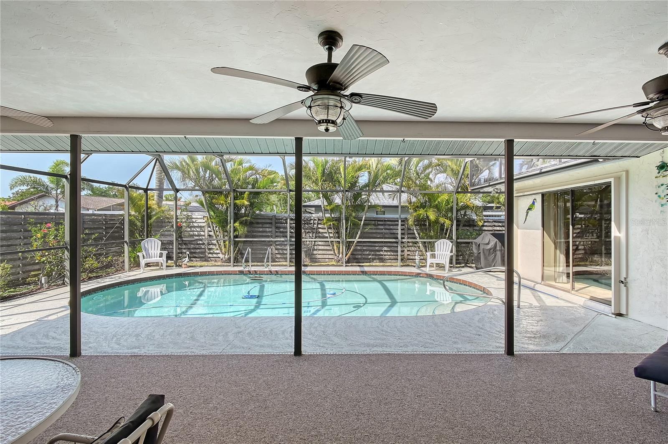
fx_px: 278
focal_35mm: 15
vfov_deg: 77.2
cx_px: 334
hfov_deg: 100.5
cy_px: 222
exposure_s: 1/5000
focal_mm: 10
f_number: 10
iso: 800
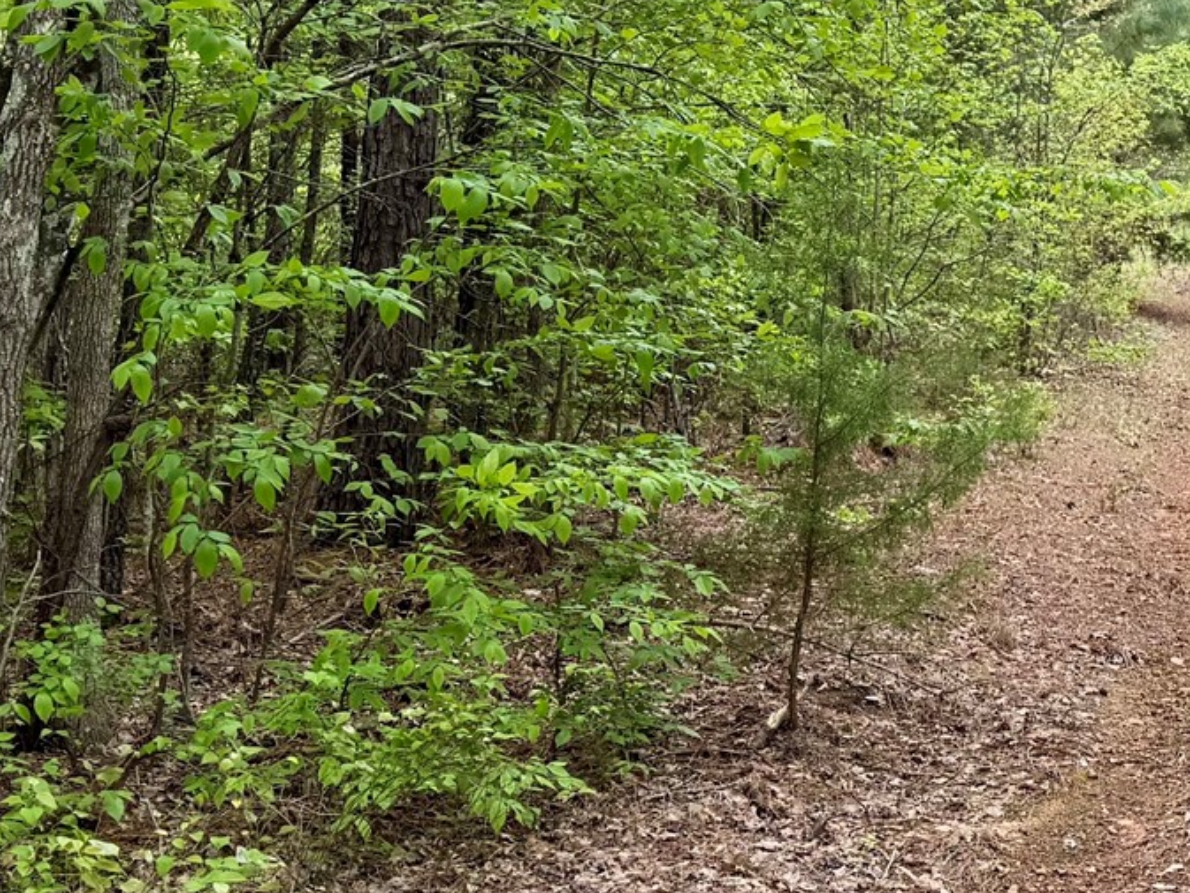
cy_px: 221
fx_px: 2510
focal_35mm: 73
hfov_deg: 25.2
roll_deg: -0.8
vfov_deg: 20.0
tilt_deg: +0.8
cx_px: 1229
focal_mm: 6.76
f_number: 1.78
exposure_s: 1/598
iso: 80
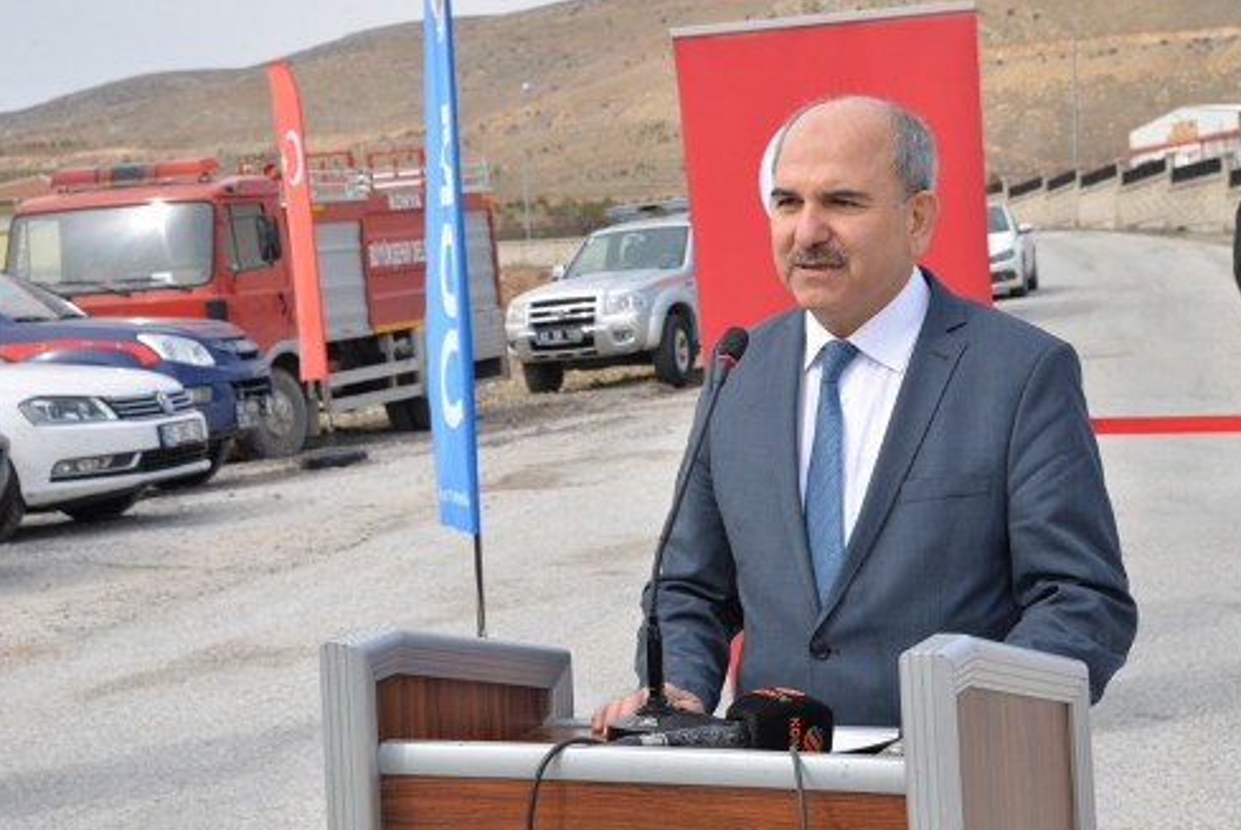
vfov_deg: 15.4
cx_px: 622
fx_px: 3071
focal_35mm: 89
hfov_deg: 22.8
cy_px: 376
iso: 1250
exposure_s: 1/640
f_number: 13
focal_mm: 68
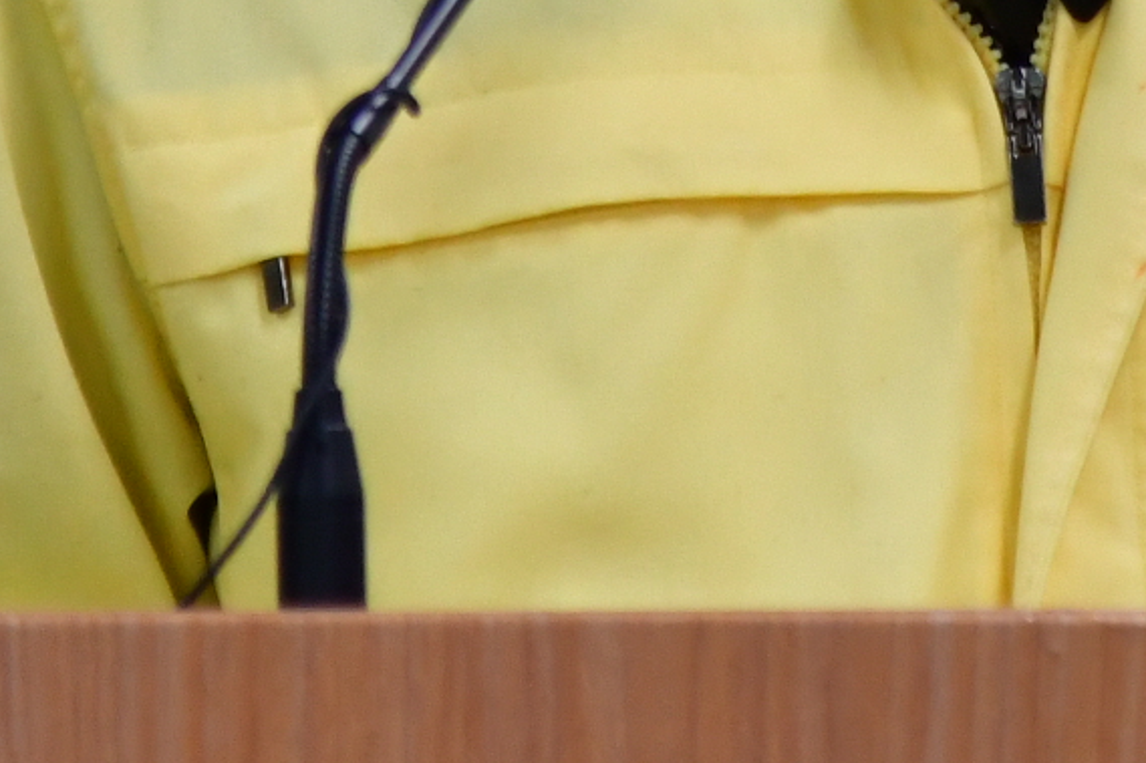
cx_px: 649
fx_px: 27717
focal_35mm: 871
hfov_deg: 2.4
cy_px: -1278
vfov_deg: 1.6
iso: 1000
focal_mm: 120
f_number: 4
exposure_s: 1/125
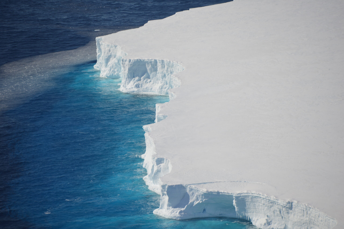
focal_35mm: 218
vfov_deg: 6.3
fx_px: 2076
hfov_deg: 9.5
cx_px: 172
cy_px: 114
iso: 100
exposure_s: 1/1600
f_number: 5
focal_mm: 145
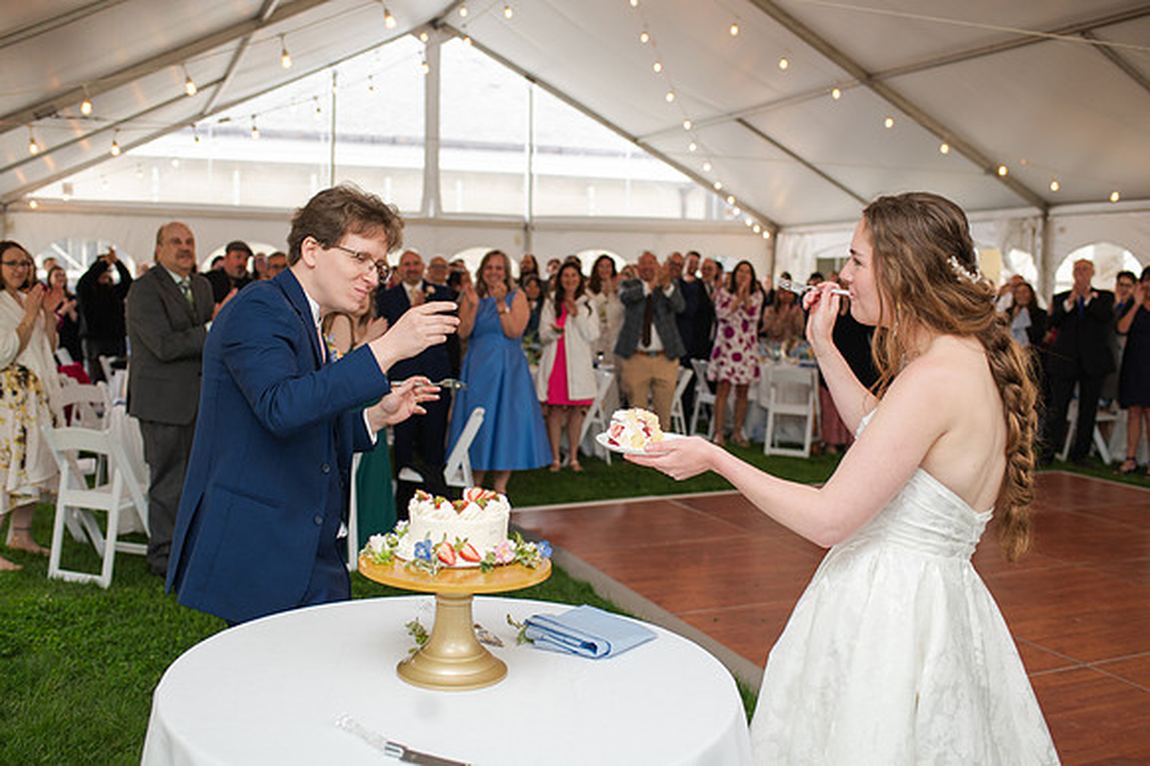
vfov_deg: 37.2
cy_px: 383
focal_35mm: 36
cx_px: 565
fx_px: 1136
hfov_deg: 53.7
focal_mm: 35
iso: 800
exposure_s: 1/200
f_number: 3.2
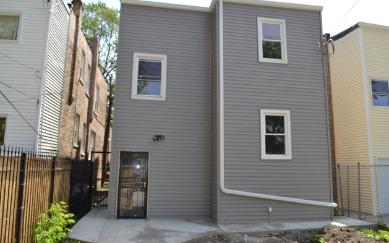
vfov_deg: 44.5
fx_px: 297
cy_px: 112
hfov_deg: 66.5
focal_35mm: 28
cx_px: 192
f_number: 6.3
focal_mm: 18
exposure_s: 1/200
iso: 100
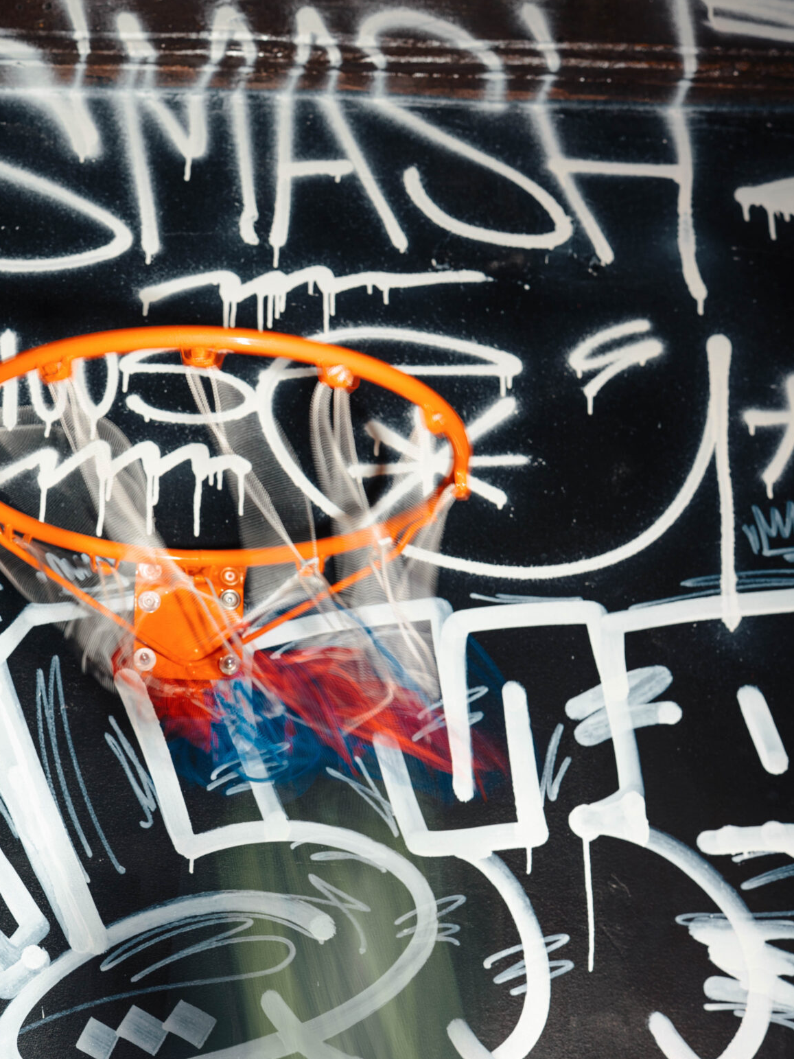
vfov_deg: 28.9
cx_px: 219
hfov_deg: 21.8
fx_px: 2049
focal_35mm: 67
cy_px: 635
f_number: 5
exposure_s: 1/10
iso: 100
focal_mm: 42
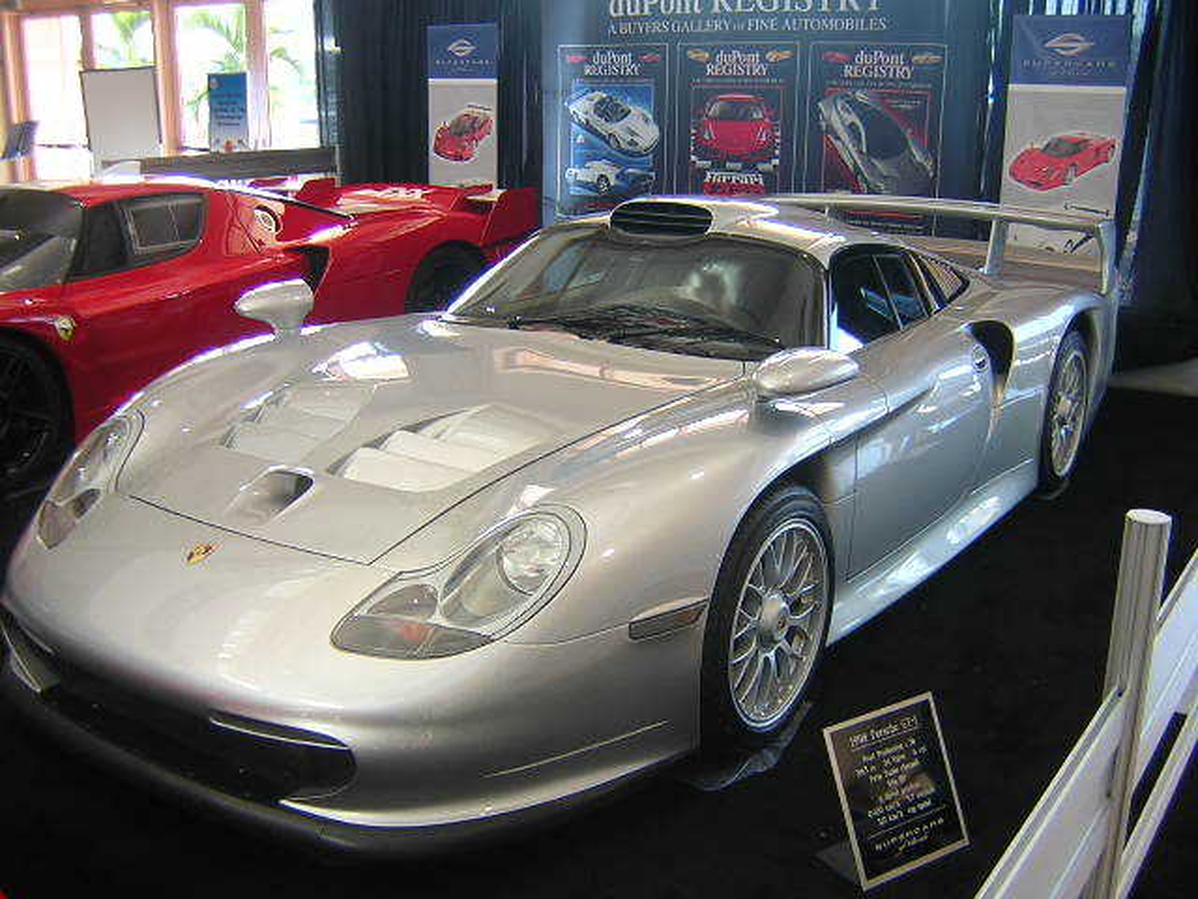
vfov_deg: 39.7
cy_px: 450
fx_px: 1246
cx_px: 599
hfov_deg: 51.4
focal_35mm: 36
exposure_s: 1/29
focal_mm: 4.7
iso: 100
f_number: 2.6
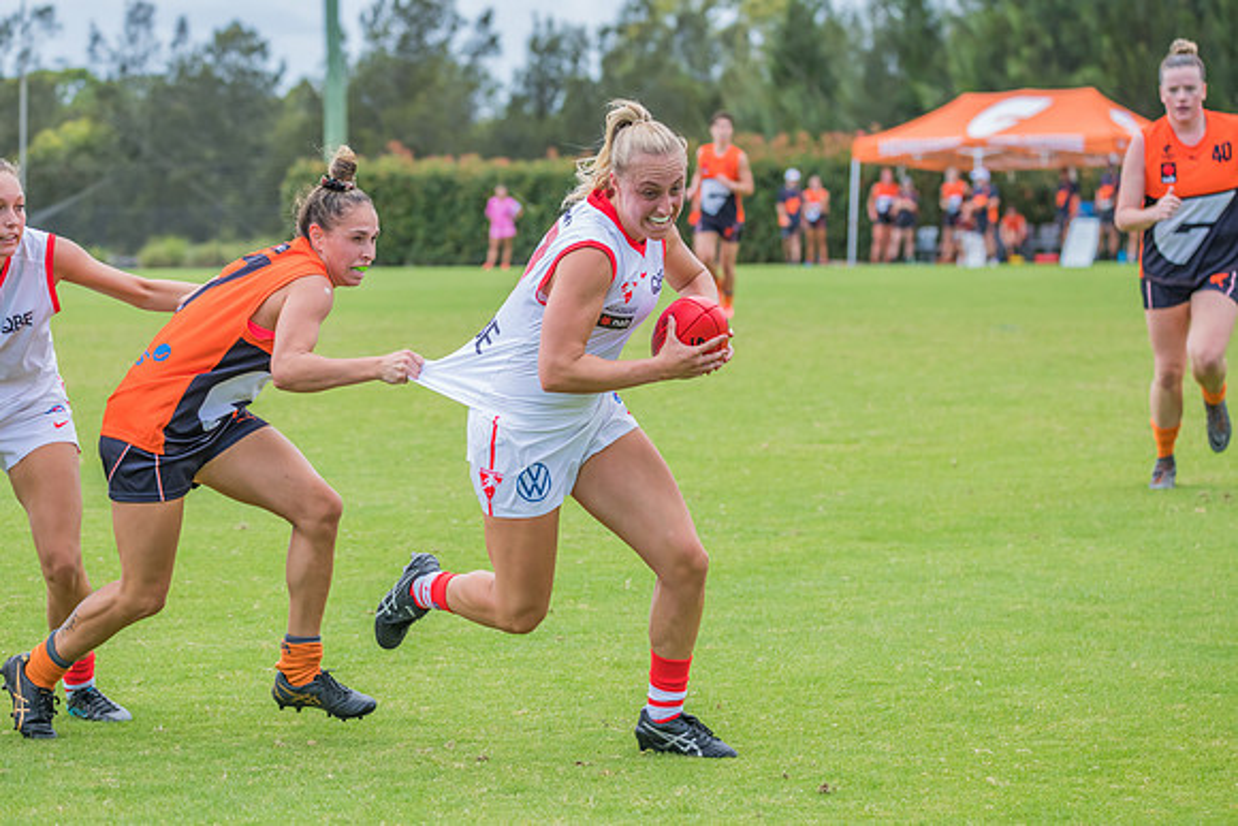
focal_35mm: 152
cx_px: 619
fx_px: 5231
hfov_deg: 13.5
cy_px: 413
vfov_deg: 9.0
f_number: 7.1
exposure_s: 1/1600
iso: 800
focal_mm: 150
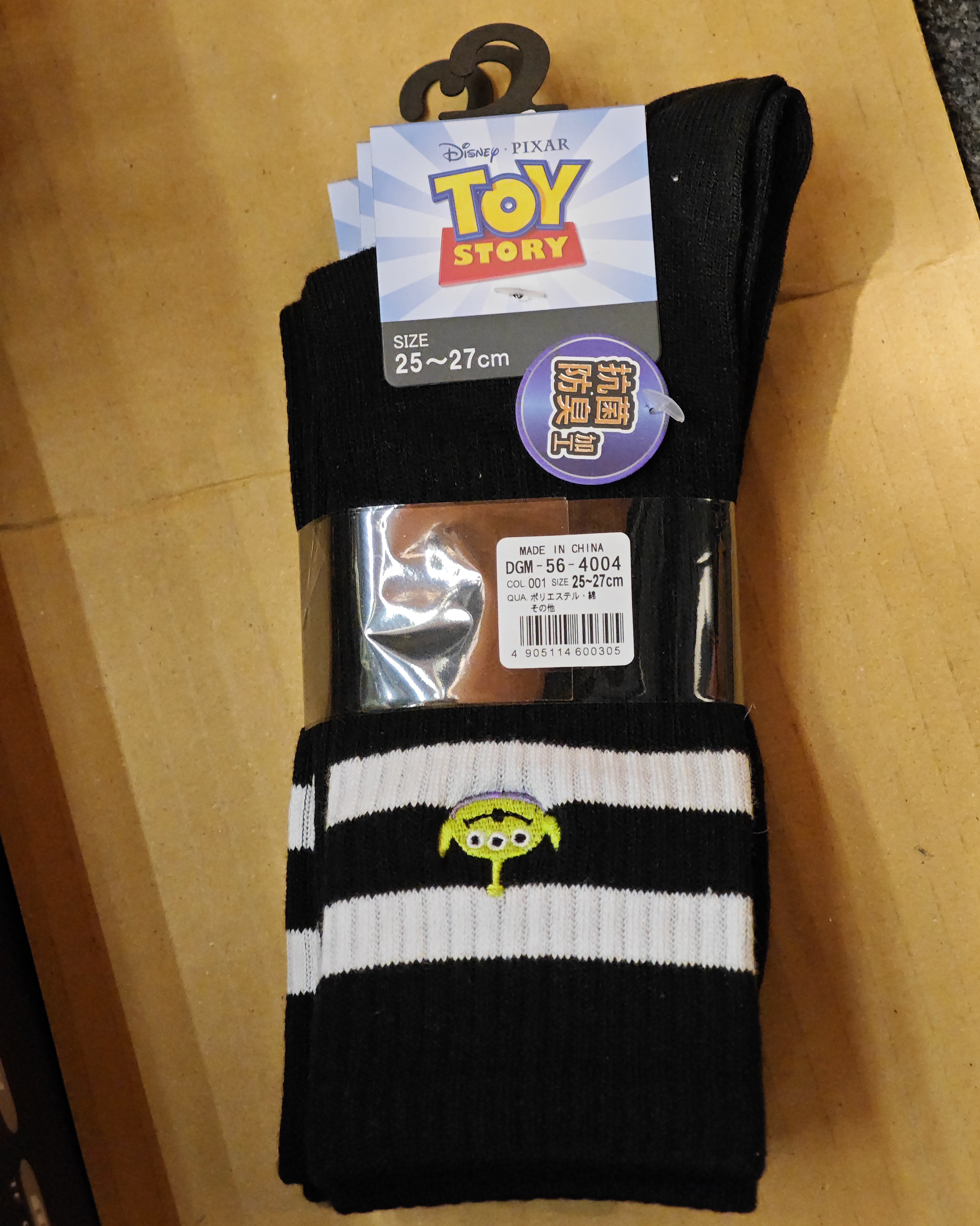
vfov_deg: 24.1
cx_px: 495
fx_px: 2865
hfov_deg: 19.4
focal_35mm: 79
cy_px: 572
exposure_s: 1/82.9
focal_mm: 12.28
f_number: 1.8
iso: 640
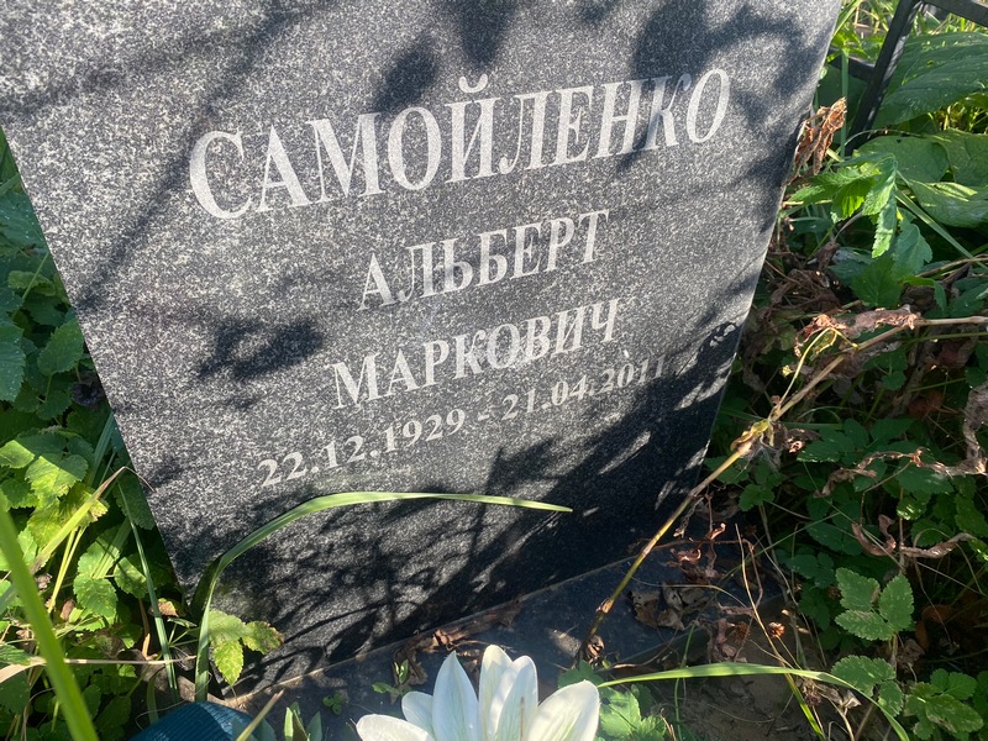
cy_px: 370
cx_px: 494
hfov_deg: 67.3
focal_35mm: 26
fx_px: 742
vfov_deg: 53.1
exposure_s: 1/451
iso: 32
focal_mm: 4.25
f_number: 1.8
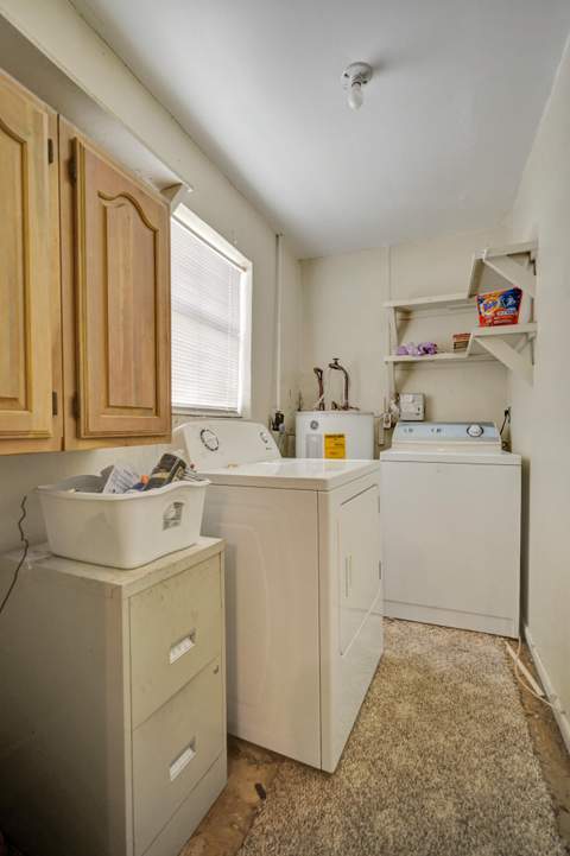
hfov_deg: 73.7
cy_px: 428
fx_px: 380
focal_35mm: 16
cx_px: 285
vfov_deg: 96.8
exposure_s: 1/125
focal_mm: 16
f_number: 2.8
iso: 800
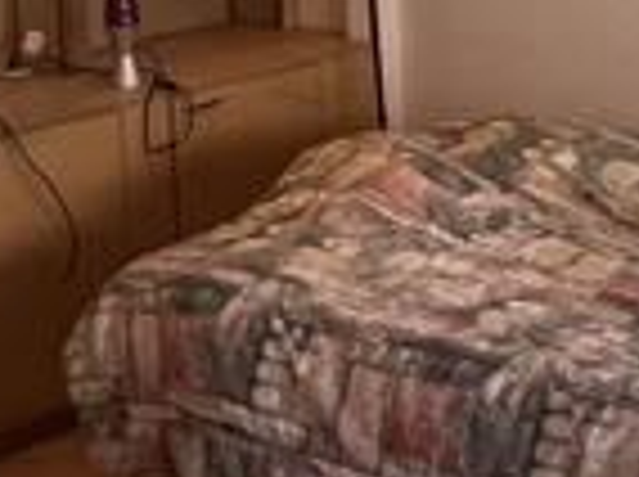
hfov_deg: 20.9
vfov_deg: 15.1
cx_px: 392
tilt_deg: -6.3
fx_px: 1732
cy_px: -112
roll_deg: +0.7
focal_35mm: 94
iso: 200
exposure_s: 1/60
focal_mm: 1.57
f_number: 1.8
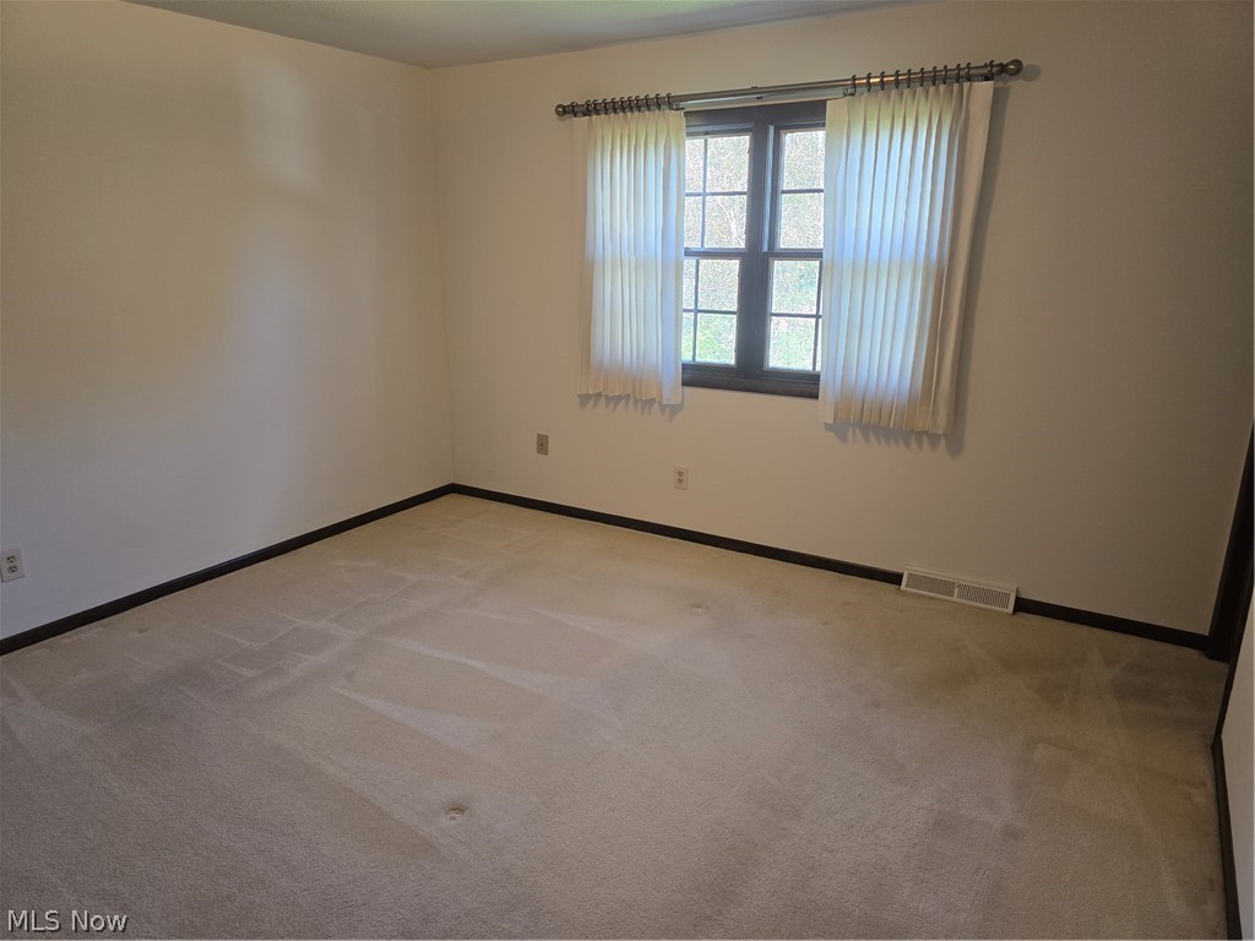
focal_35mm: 23
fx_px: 834
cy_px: 470
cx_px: 628
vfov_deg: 58.9
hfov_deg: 73.9
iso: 125
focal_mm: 6.3
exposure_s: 1/120
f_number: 1.7
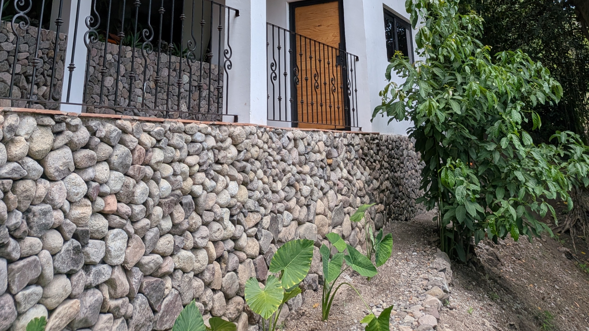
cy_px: -33
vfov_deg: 30.2
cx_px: 294
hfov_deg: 56.6
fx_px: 547
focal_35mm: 35
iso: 28
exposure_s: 1/4525
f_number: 1.7
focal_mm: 4.53
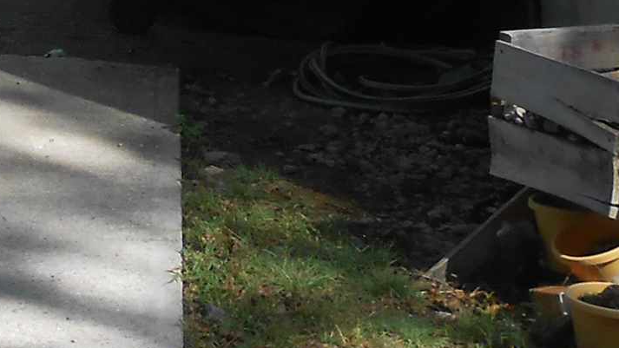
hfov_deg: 15.4
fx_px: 2002
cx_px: -458
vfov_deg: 9.6
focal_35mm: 122
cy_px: -224
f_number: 3.5
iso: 80
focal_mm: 4.6
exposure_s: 1/160
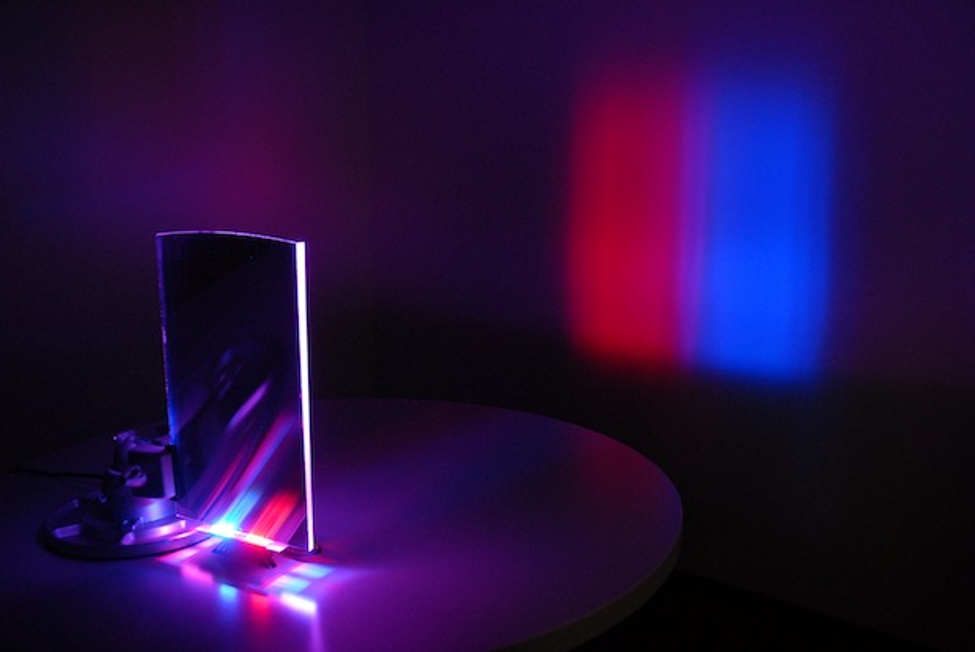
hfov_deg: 57.2
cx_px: 488
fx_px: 895
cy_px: 326
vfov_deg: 40.1
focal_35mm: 33
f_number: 3.8
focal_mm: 22
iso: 640
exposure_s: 1/100
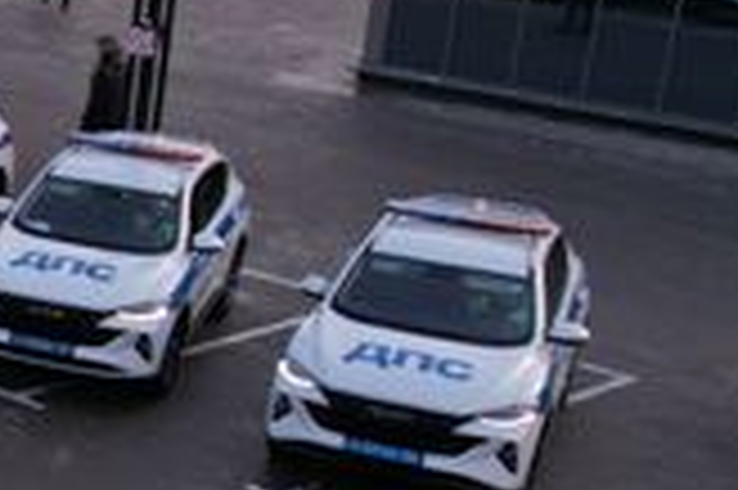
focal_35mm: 94
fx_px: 1925
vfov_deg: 14.5
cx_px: -754
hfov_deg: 16.4
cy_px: 189
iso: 100
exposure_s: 1/40
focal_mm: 8.38
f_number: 2.8
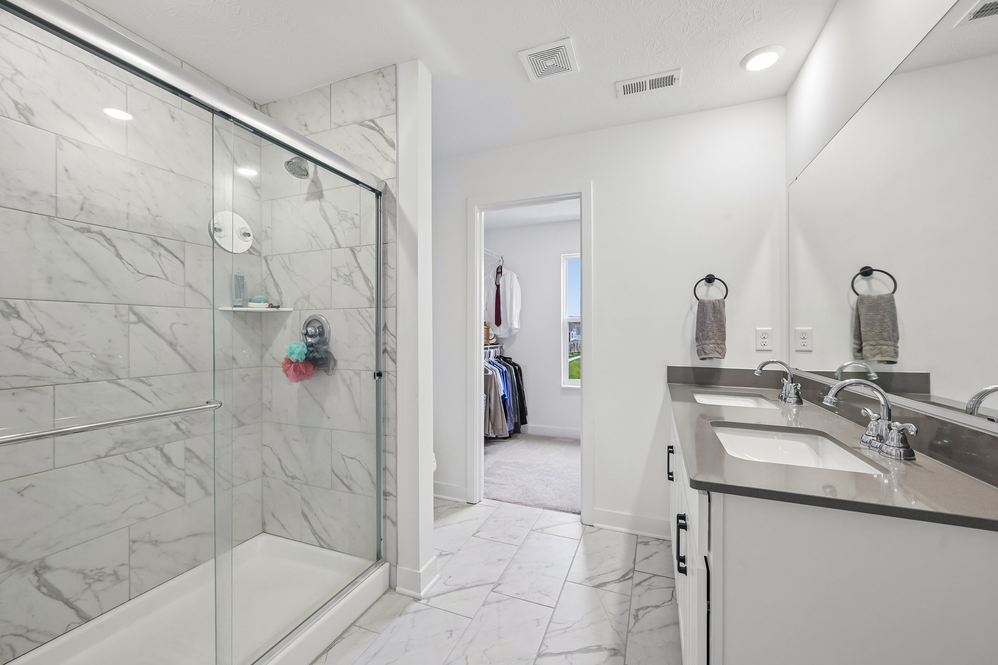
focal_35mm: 14
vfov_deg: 81.2
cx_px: 499
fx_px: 388
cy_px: 332
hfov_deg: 104.3
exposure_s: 1/15
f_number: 8
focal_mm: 14
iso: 180
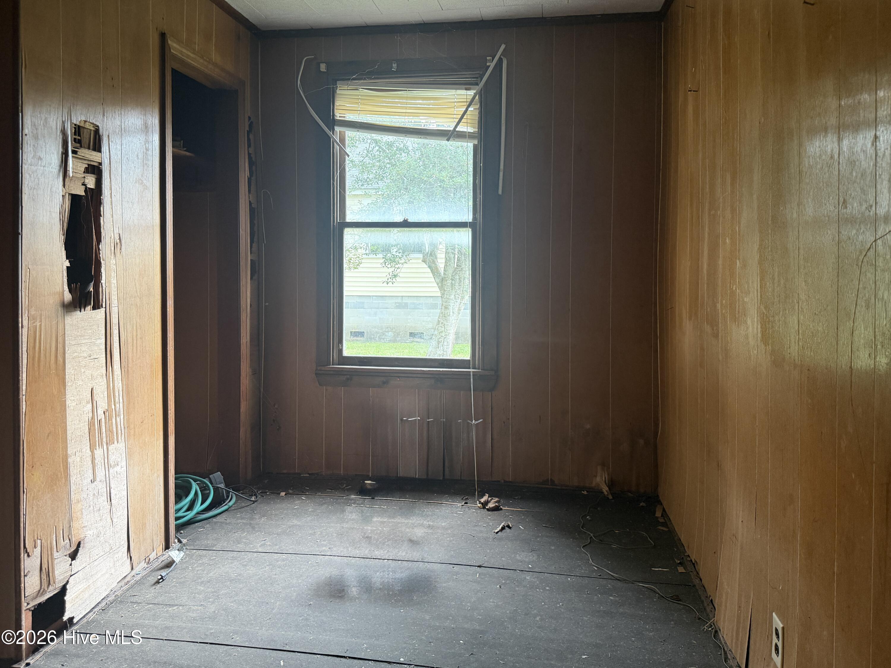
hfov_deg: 71.6
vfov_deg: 56.8
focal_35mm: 24
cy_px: 334
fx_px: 618
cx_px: 446
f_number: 1.78
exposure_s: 1/60
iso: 320
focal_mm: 6.76
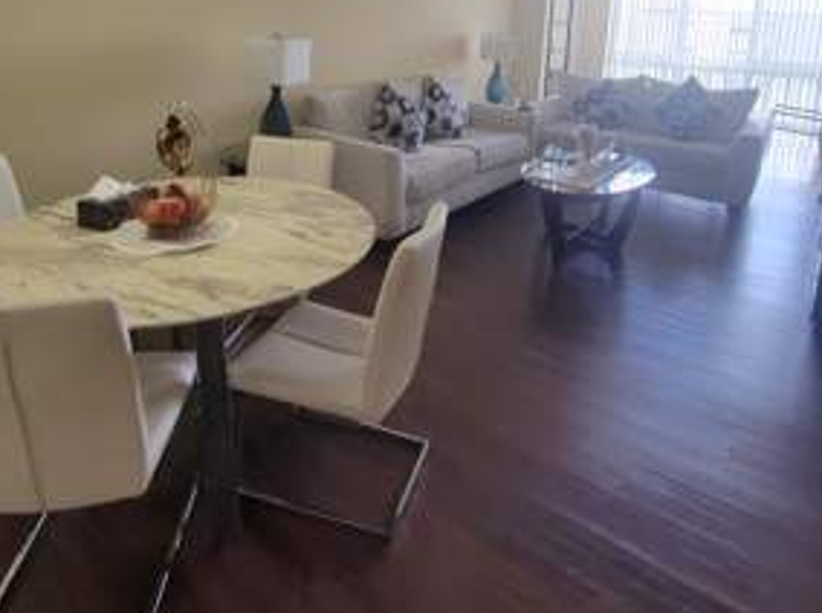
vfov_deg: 56.0
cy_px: 111
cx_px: 428
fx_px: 522
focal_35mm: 22
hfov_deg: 76.4
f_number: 2.2
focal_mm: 2.2
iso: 80
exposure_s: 1/60.2
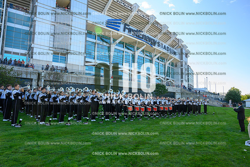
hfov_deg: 73.7
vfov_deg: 53.2
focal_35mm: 24
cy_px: 84
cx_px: 125
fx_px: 167
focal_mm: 24
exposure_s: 1/640
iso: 800
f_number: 8
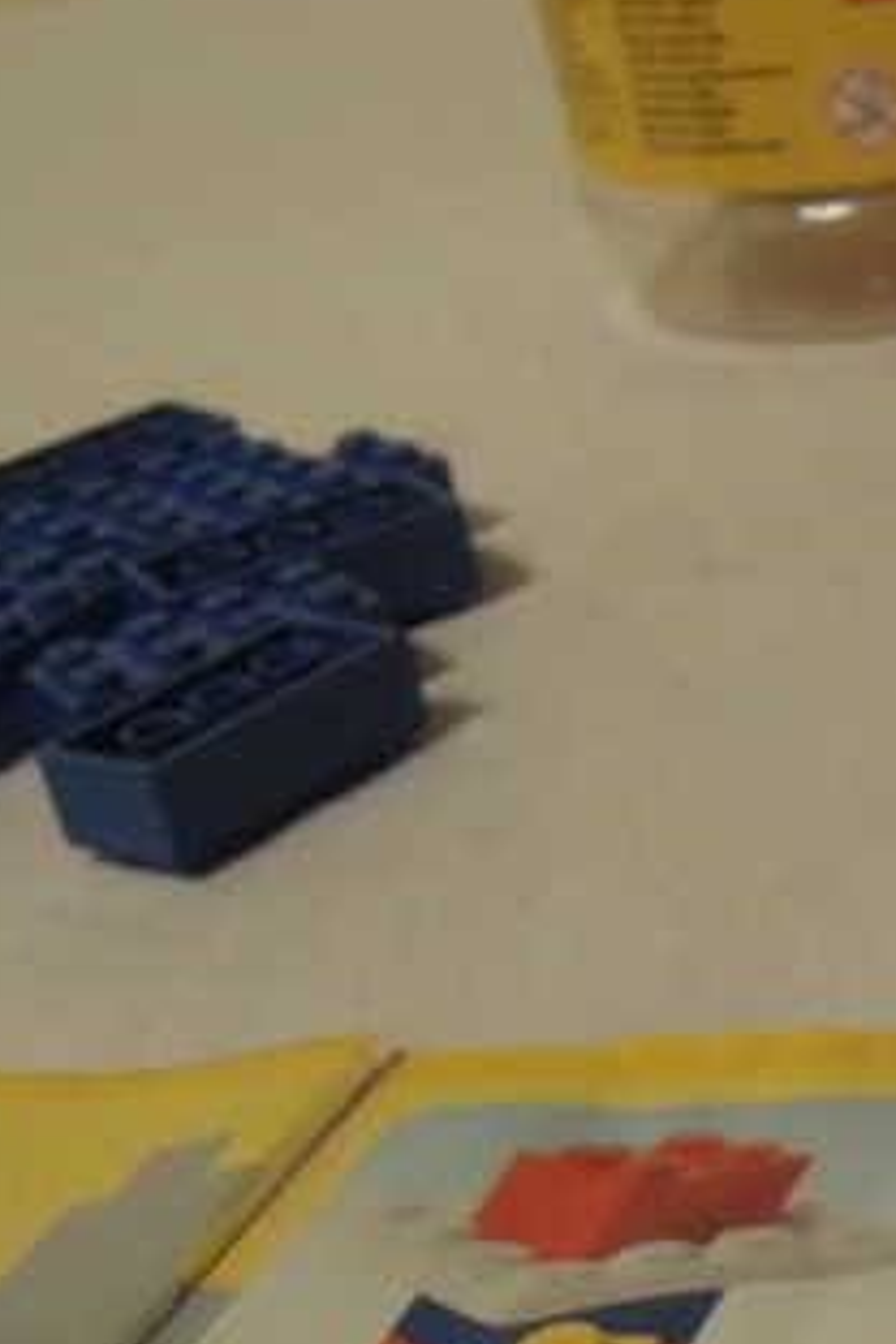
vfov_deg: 19.2
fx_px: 3920
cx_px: 1422
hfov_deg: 12.3
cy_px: 1178
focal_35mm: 105
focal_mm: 6.3
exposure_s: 1/60
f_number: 3.2
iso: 800
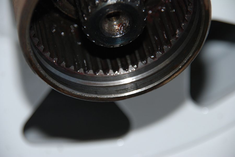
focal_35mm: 300
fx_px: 1960
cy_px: 78
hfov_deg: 6.9
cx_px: 118
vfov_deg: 4.6
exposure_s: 1/125
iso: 200
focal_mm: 200
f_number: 6.3
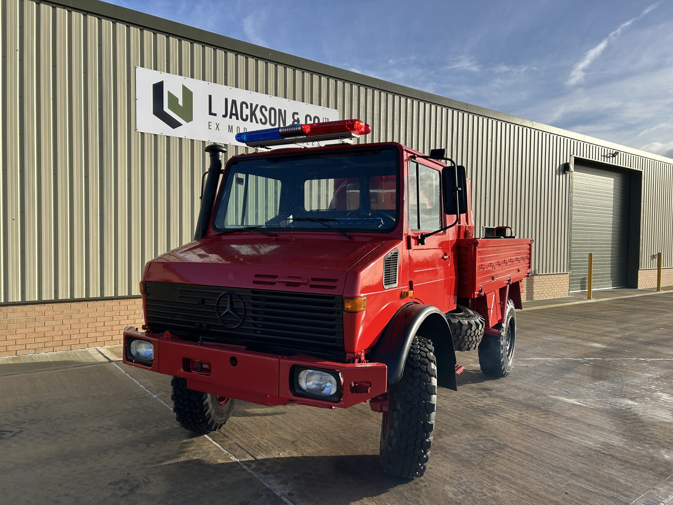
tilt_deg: -1.1
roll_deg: -1.1
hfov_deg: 67.3
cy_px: 252
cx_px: 336
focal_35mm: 26
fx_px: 505
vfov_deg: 53.1
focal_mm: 5.7
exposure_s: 1/2762
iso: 50
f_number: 1.5
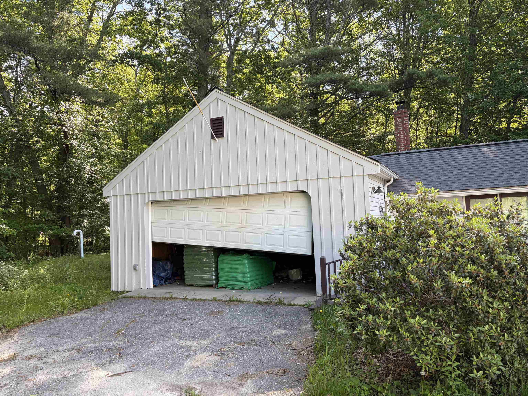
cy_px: 198
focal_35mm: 26
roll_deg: +4.7
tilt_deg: +6.1
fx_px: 397
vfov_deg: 53.1
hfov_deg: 67.3
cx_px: 264
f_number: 1.6
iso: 40
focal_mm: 5.96
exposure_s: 1/295
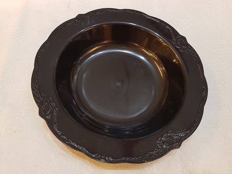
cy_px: 87
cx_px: 116
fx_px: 174
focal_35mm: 26
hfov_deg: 67.3
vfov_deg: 53.1
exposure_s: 1/50
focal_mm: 4.2
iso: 125
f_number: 1.7
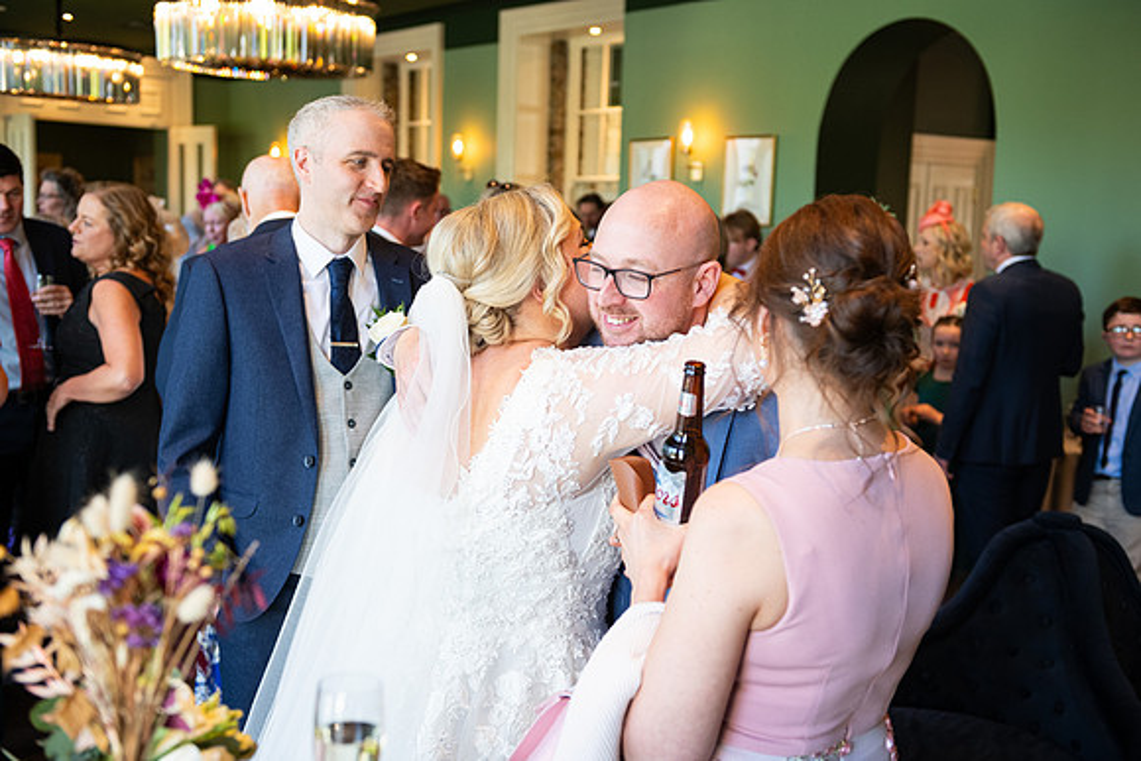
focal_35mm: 42
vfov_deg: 31.9
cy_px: 380
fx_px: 1331
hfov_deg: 46.4
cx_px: 570
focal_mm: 42
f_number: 3.5
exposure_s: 1/160
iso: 800
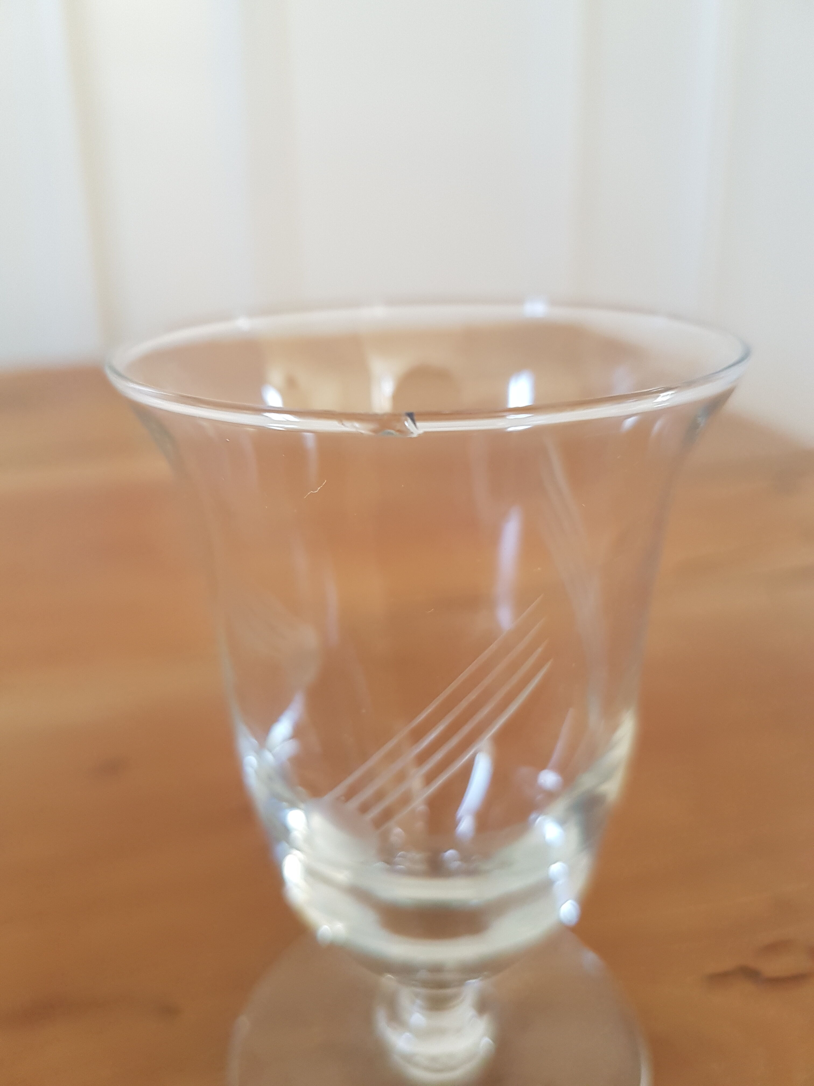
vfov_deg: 67.3
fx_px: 815
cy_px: 543
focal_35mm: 26
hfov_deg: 53.1
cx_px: 407
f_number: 1.7
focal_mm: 4.2
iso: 160
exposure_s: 1/33
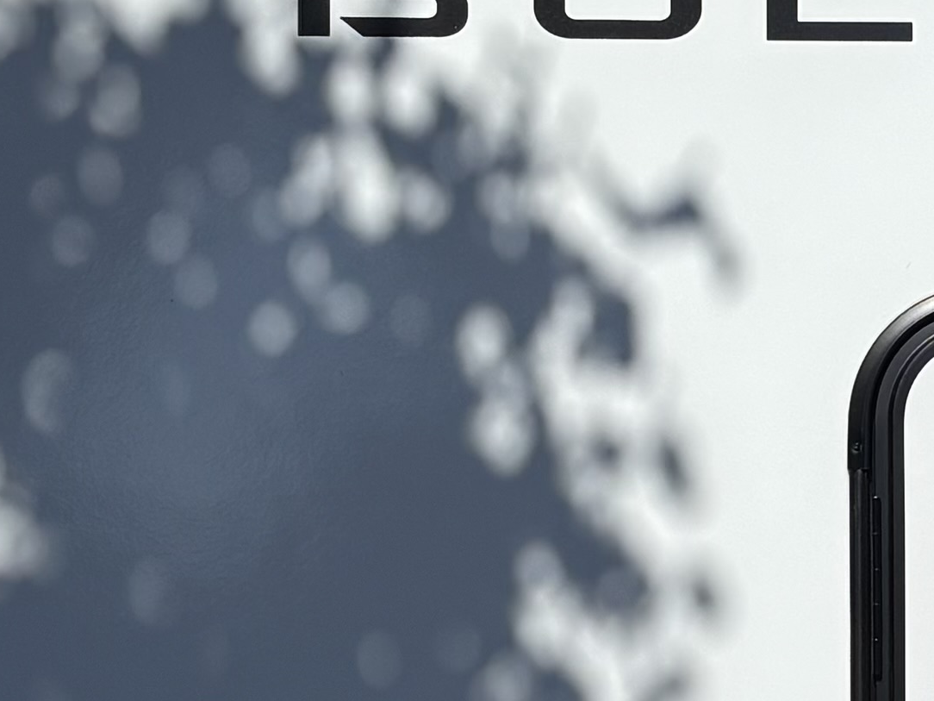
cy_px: 466
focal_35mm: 137
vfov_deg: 10.8
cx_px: 1031
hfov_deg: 14.1
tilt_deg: +3.1
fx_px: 3696
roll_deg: +0.3
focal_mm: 5.96
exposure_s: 1/9091
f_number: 1.6
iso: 50
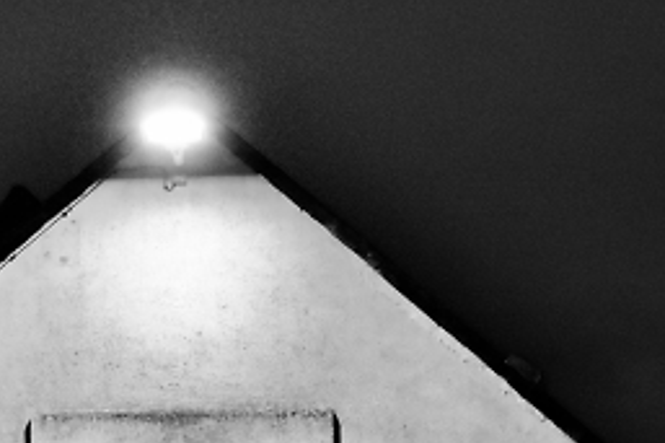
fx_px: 1163
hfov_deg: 31.5
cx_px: 197
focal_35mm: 63
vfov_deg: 20.9
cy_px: 425
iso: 6400
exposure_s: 1/40
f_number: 4
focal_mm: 18
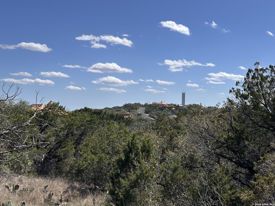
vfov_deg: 30.3
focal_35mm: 48
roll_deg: -1.2
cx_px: 138
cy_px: 103
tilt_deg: +1.3
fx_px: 381
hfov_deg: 39.7
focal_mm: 6.86
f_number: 1.78
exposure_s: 1/7092
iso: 64
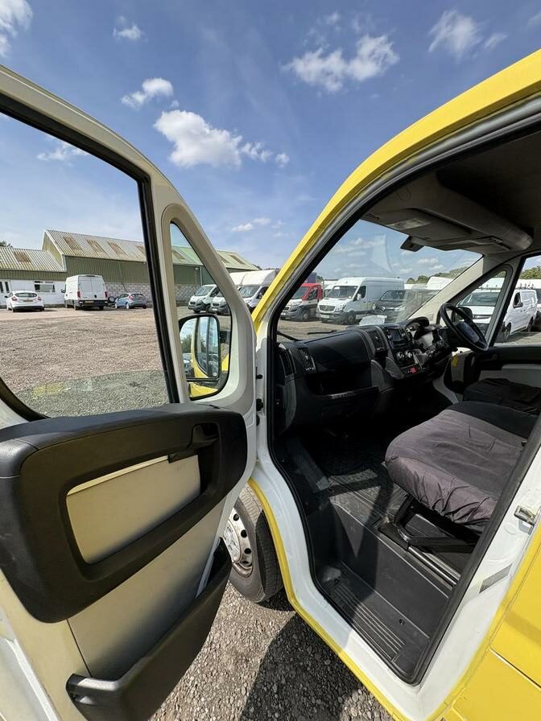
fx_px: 292
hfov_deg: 85.7
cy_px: 360
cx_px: 270
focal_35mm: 14
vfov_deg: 102.1
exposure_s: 1/1256
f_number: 2.2
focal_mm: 2.22
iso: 64
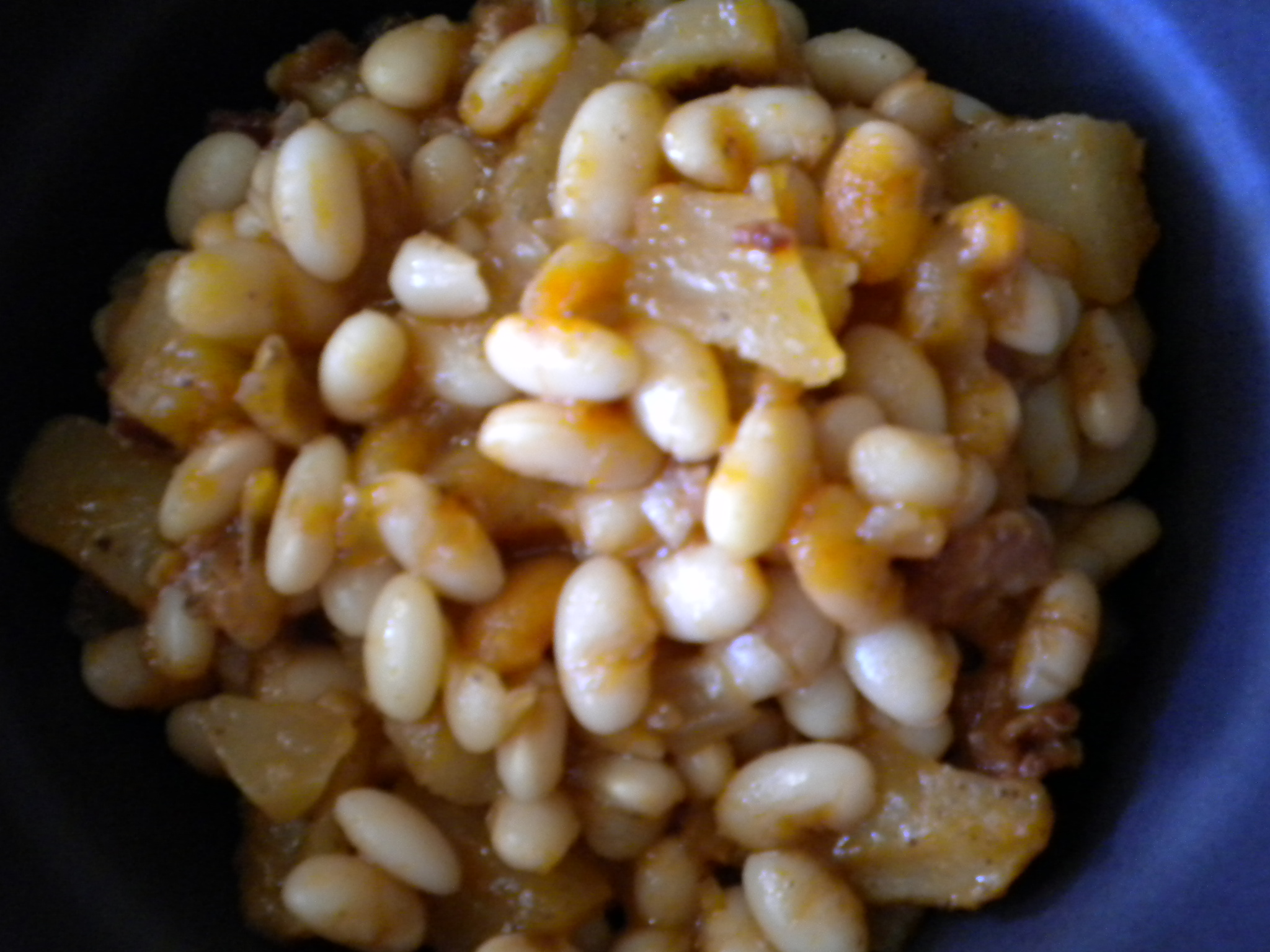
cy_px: 476
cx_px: 635
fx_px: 1284
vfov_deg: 40.7
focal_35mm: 35
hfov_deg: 52.6
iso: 400
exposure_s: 1/15.7
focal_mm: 6.3
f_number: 3.1
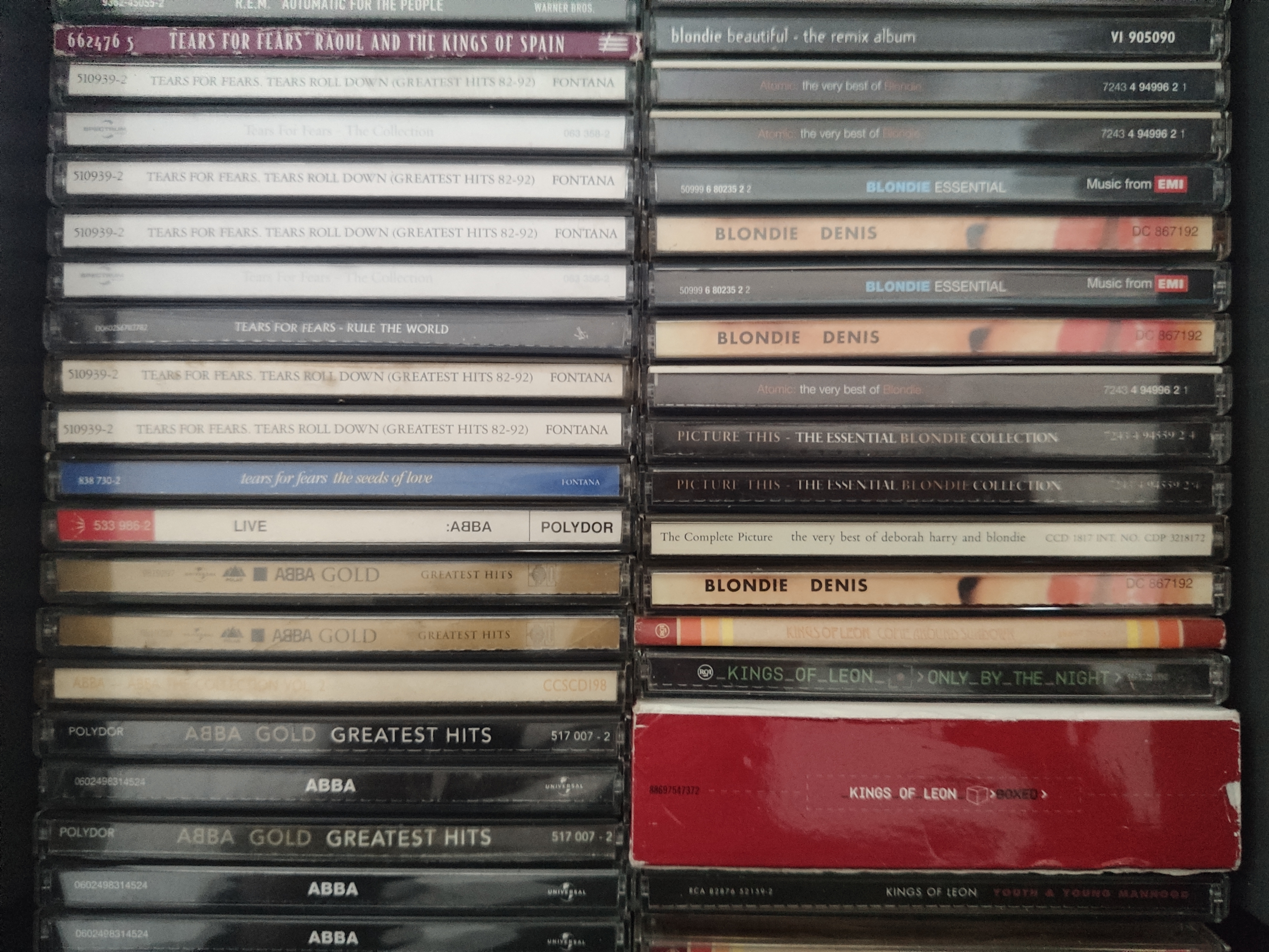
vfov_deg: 53.1
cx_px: 634
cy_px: 476
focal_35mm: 26
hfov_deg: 67.3
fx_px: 953
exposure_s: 1/50
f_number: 1.75
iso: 6716
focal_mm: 4.75
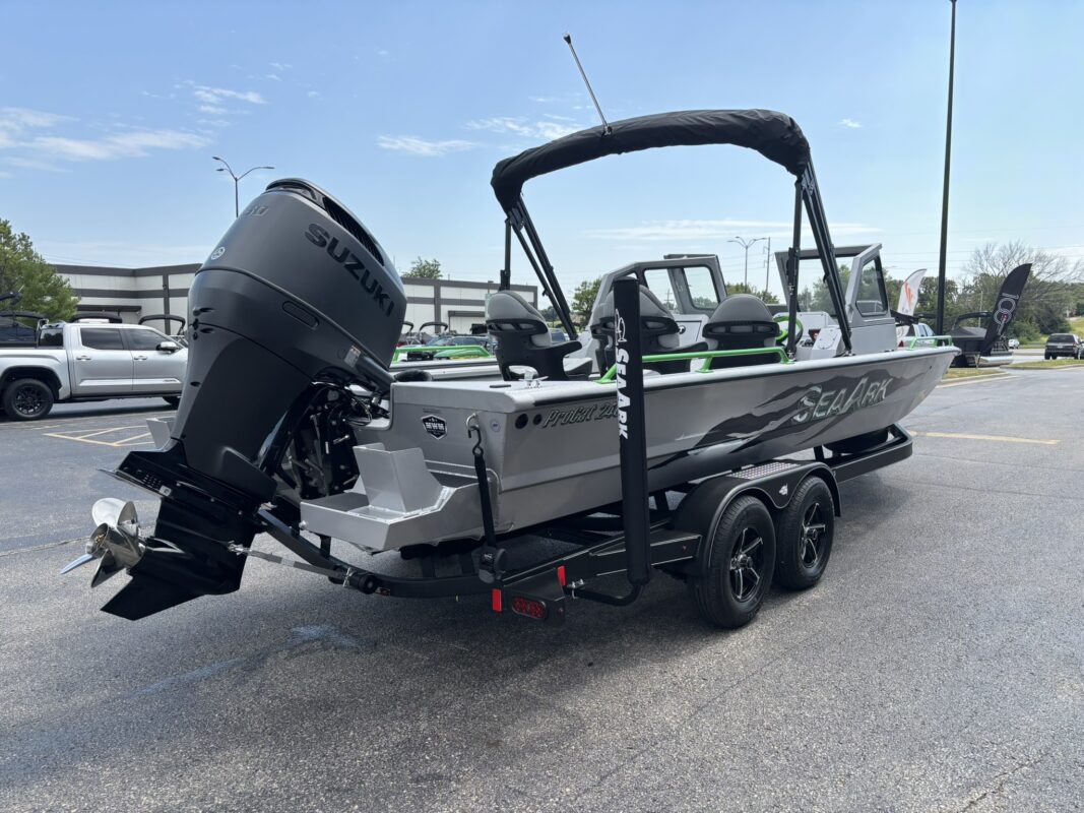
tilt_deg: -5.8
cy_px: 406
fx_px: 814
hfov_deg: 67.3
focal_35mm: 26
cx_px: 542
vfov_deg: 53.1
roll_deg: +0.4
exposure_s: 1/2857
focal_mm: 5.96
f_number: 1.6
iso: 50
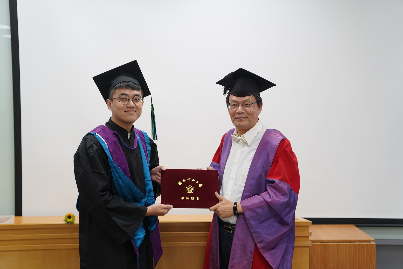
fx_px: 571
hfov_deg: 38.9
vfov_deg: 26.5
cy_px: 134
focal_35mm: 51
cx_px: 202
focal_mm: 51
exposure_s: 1/60
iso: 200
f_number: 2.8
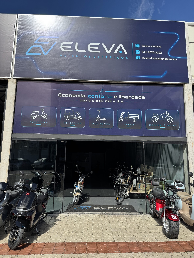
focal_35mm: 24
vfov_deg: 71.6
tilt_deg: +8.2
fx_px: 179
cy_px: 129
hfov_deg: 56.8
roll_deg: -0.7
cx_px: 97
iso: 80
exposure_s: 1/3597
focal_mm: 6.76
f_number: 1.78
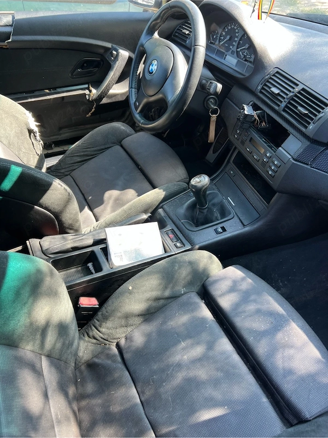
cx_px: 164
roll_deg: -0.7
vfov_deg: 67.3
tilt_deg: -43.3
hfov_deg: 53.1
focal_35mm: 26
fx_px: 328
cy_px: 219
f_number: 1.5
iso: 64
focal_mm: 5.7
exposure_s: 1/121
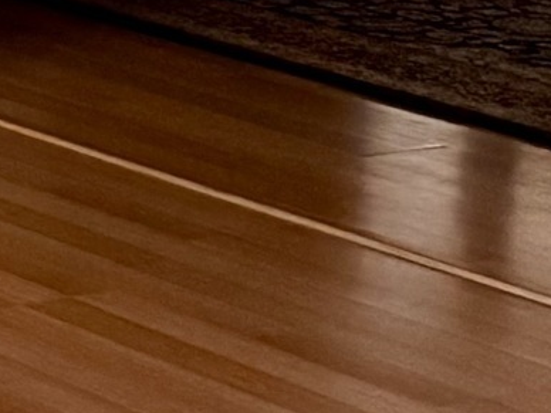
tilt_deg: -3.6
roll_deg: -0.8
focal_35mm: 190
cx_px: -1351
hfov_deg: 8.1
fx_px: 3024
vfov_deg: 7.4
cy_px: -558
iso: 800
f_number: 1.78
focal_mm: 6.76
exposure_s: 1/60
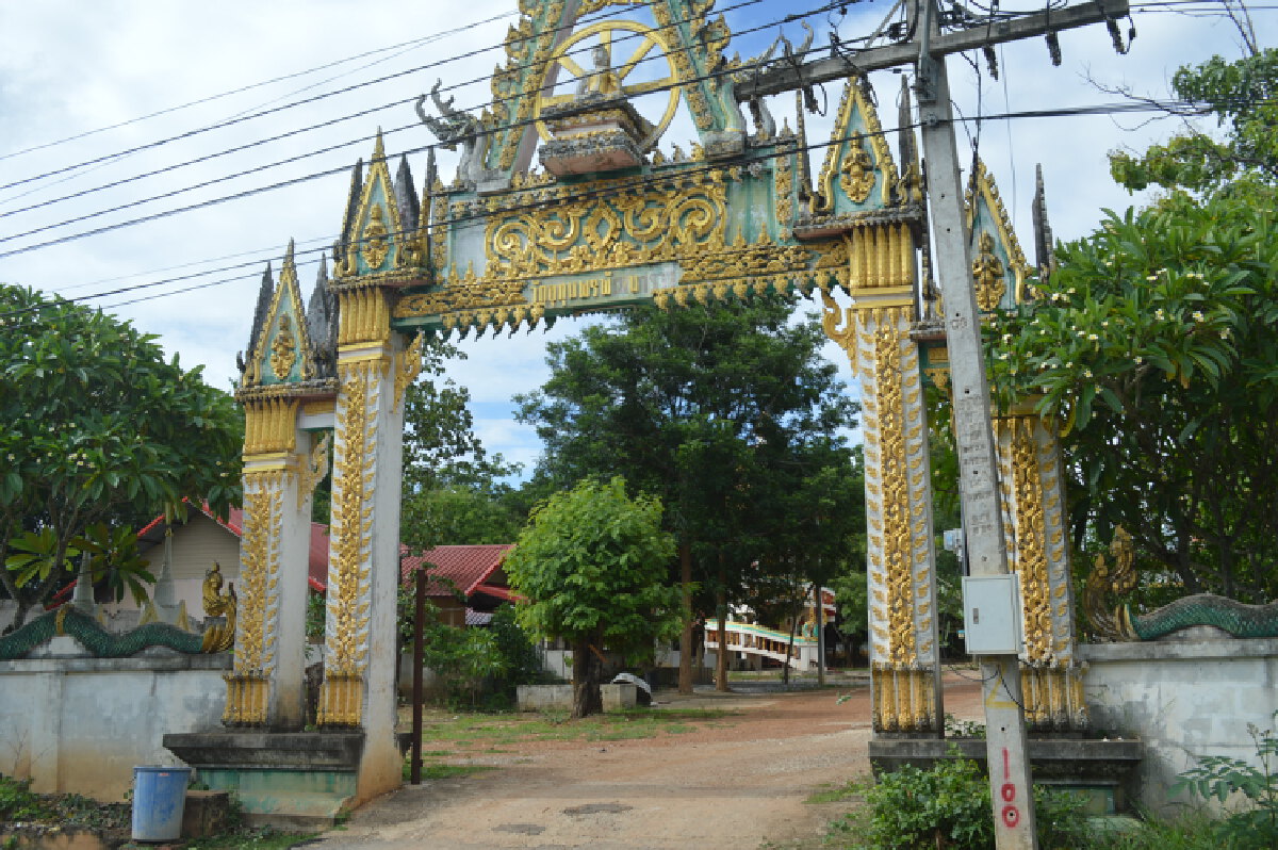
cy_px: 425
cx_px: 639
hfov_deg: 57.3
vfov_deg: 39.9
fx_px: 1171
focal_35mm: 33
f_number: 8
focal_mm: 22
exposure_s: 1/250
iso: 100
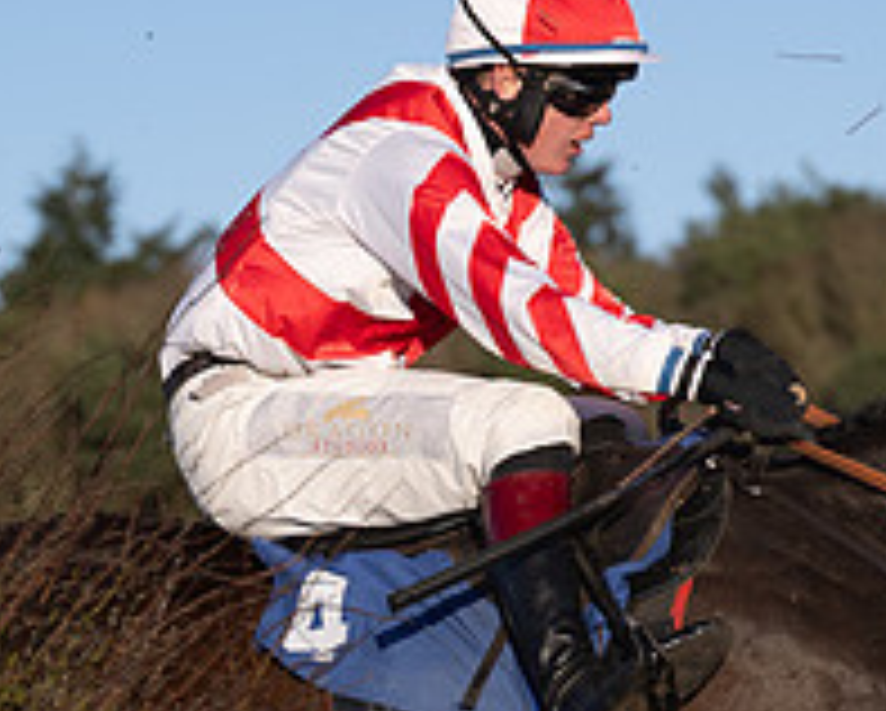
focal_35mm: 317
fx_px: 8321
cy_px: 1126
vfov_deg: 4.8
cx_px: 353
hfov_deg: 6.1
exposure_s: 1/2000
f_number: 2.8
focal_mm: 70
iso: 100
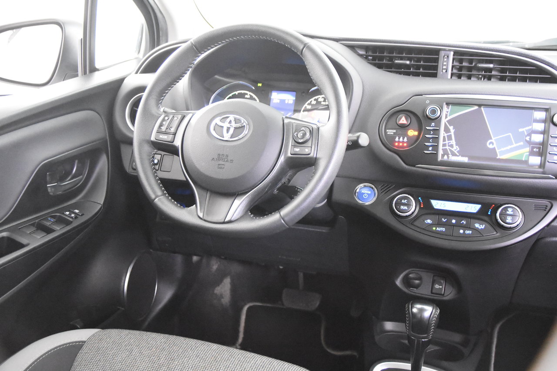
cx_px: 278
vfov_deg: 36.9
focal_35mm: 36
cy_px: 186
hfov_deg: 53.1
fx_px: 557
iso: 11400
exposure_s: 1/40
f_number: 3
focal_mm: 24
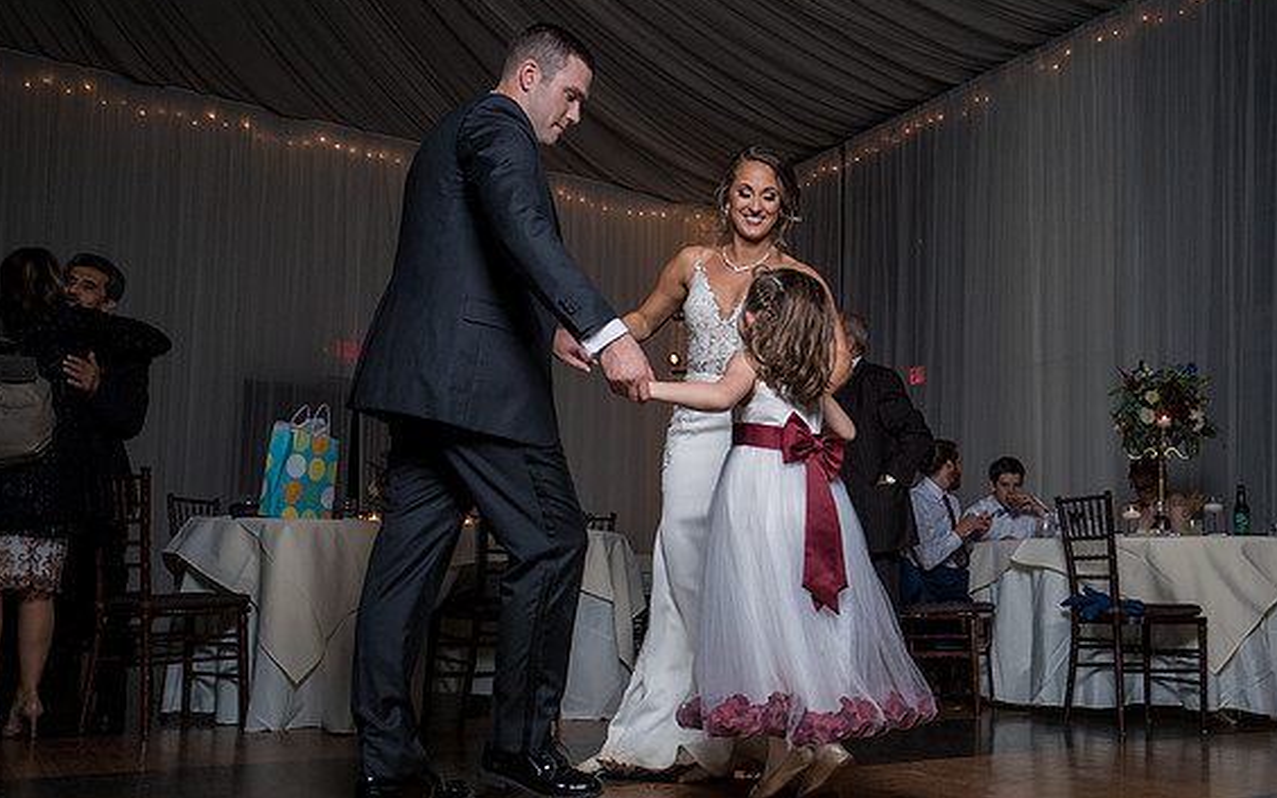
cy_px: 485
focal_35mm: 35
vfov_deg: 36.1
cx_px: 749
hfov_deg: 55.0
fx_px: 1218
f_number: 5.6
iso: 2000
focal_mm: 28
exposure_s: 1/200
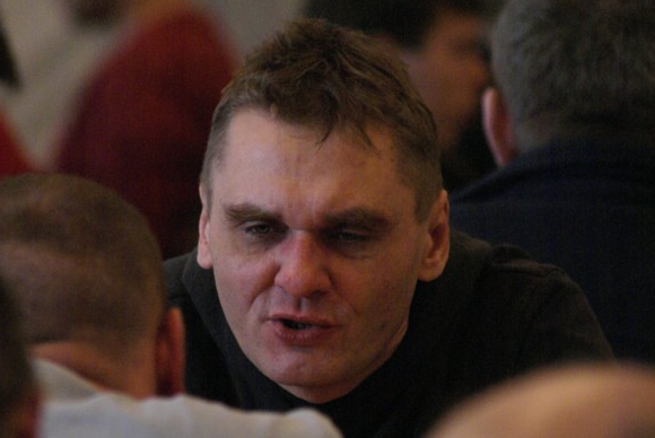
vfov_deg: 2.5
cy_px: 199
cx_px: 326
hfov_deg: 3.8
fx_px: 9889
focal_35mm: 543
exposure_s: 1/25
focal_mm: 300
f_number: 5.6
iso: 1600
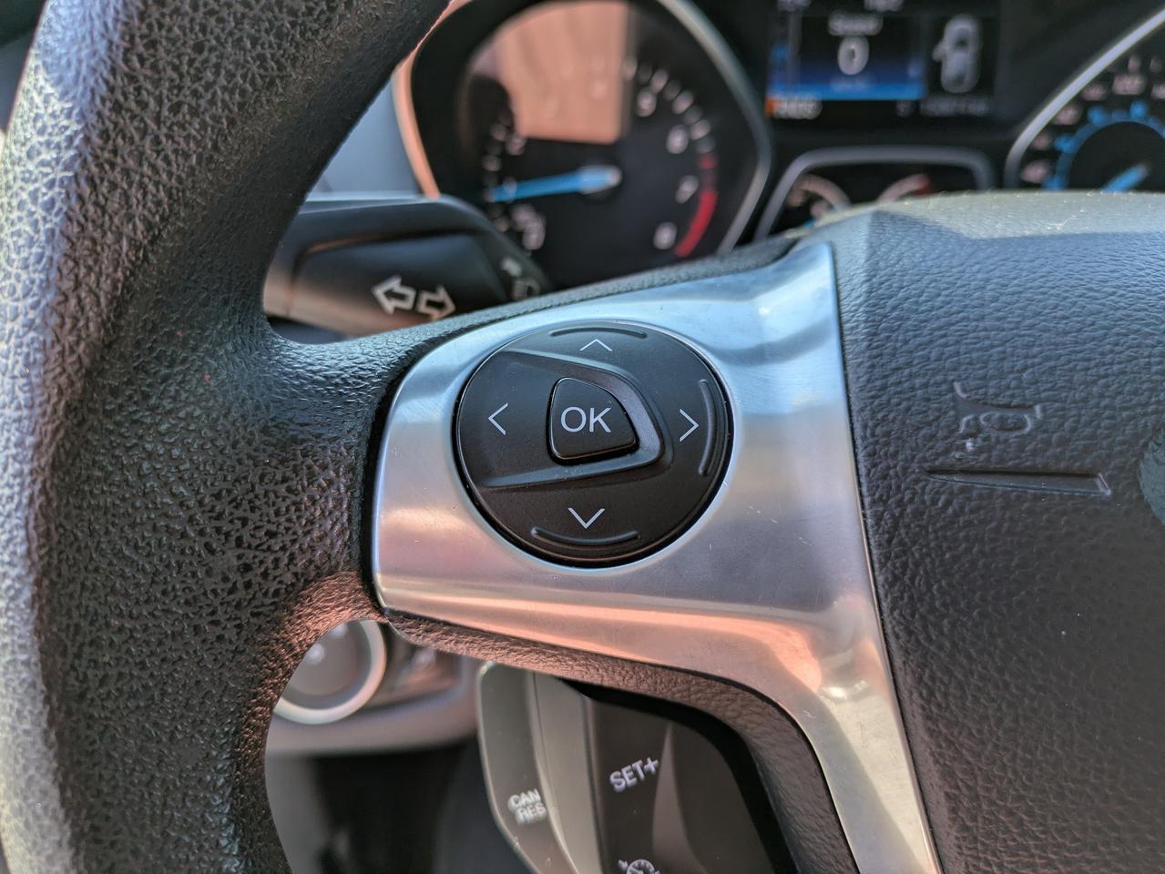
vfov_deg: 54.9
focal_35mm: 25
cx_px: 582
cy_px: 437
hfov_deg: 69.4
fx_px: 842
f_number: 1.89
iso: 44
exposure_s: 1/436
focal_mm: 5.43
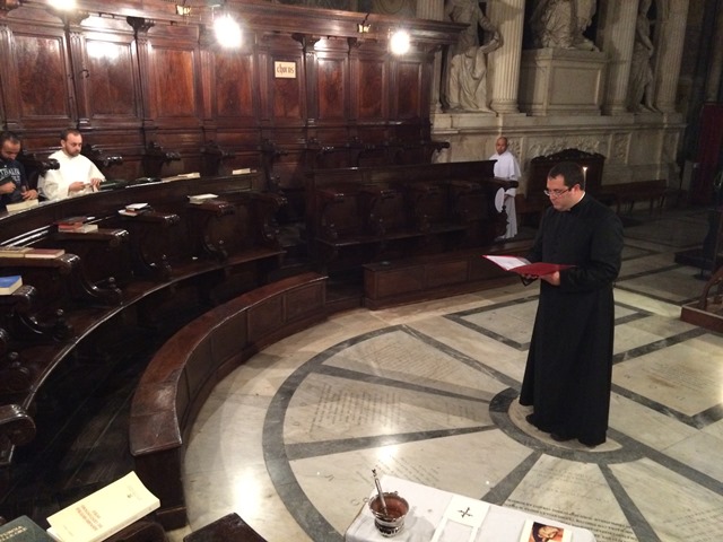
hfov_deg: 61.7
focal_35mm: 29
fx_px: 606
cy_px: 271
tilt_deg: -14.7
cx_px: 362
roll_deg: -0.9
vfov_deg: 48.2
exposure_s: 1/15
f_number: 2.2
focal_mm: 4.15
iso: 320
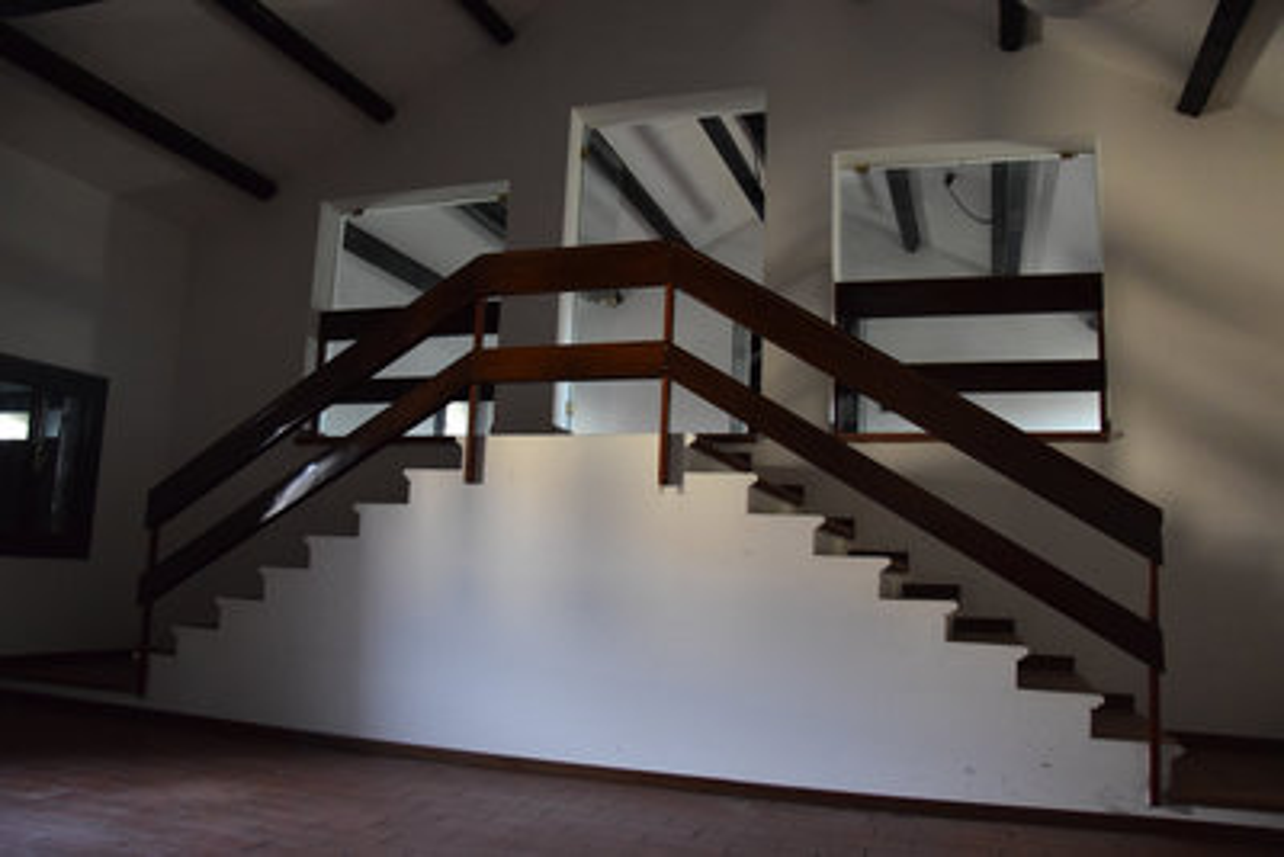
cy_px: 428
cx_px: 642
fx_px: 1873
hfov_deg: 37.8
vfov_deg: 25.8
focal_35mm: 52
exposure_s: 1/100
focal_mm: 35
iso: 3200
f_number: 4.5
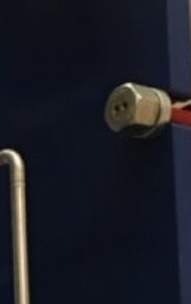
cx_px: -253
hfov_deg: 8.0
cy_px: 437
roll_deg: -1.0
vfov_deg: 13.0
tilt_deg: +6.5
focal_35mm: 153
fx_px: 1272
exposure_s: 1/17
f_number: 2.2
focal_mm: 4.15
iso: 100
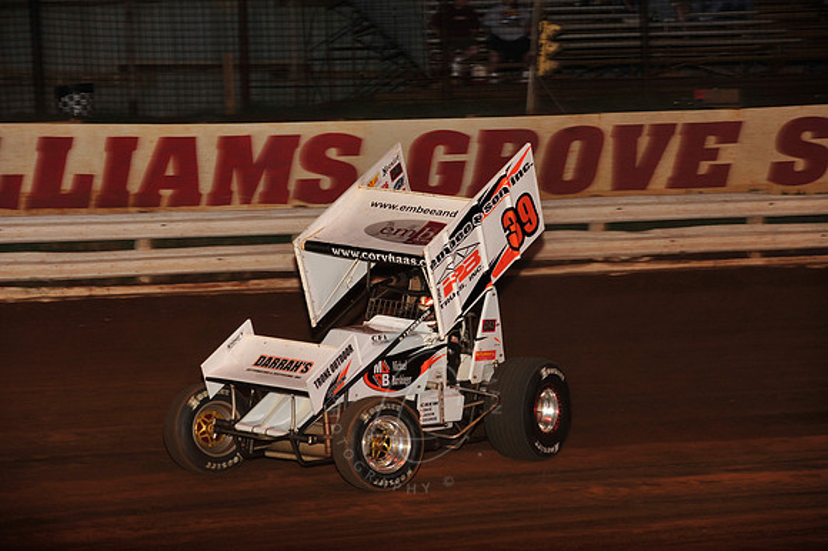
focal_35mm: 135
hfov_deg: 15.2
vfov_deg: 10.1
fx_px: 3103
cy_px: 276
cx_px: 414
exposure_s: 1/320
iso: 800
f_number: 6.3
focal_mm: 135
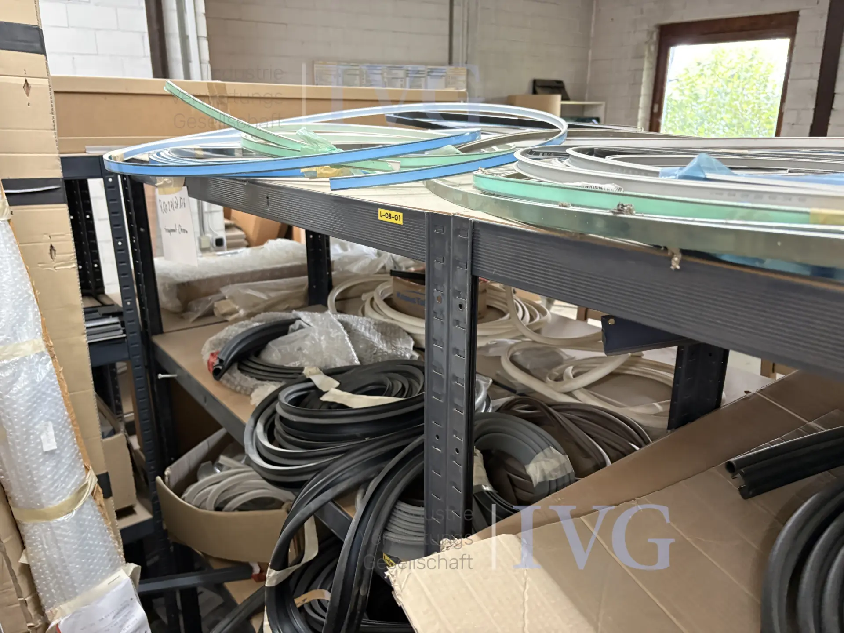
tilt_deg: -16.9
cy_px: 316
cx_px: 422
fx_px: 634
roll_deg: +0.4
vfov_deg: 53.1
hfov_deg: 67.3
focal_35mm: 26
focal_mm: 5.96
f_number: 1.6
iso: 320
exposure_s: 1/50
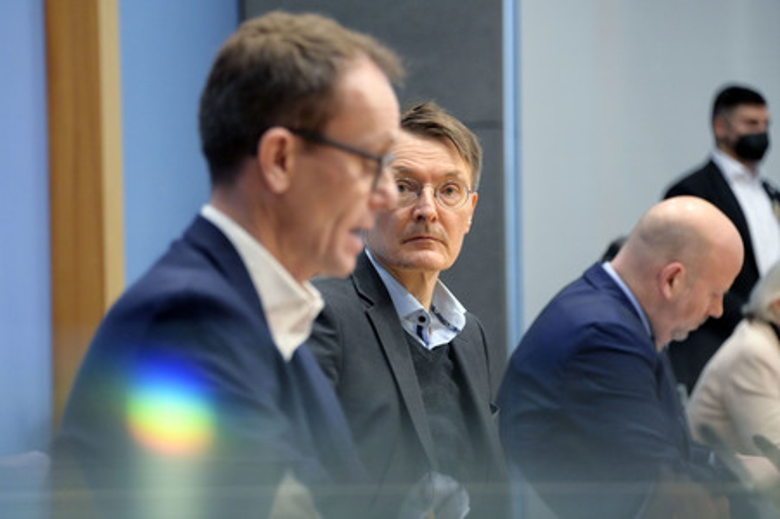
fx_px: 4114
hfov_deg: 10.8
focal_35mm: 190
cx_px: 390
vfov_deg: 7.2
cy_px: 260
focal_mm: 190
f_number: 5.6
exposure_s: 1/320
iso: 6400
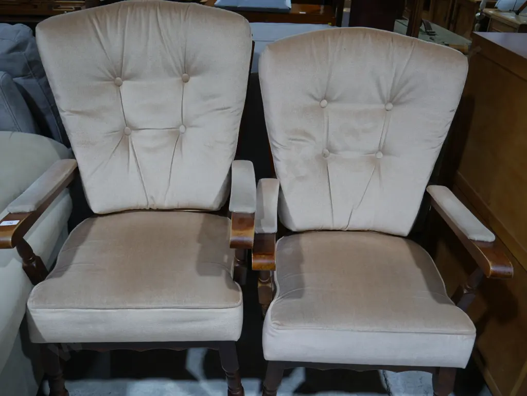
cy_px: 198
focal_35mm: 30
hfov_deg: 59.9
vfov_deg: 46.8
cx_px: 264
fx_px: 457
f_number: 3.6
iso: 200
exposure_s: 1/80
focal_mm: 15
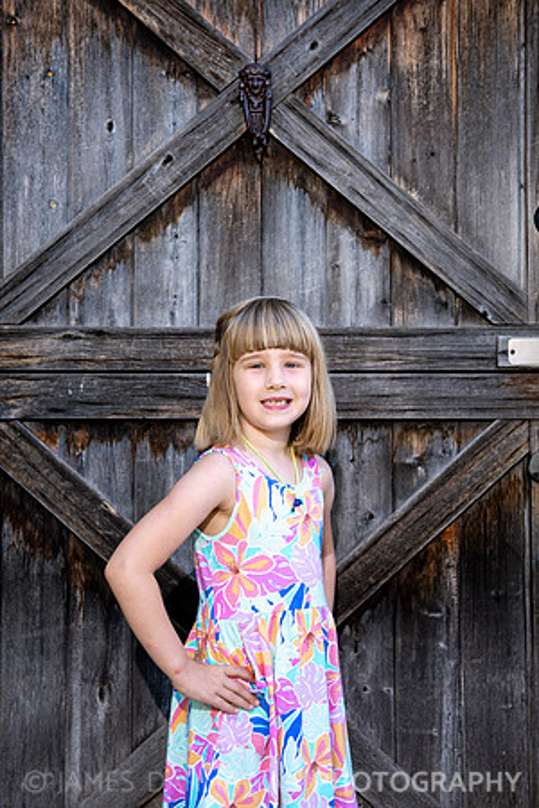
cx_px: 270
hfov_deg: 24.6
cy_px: 404
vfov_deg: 36.2
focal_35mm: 55
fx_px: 1235
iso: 100
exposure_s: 1/80
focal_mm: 55
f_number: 5.6
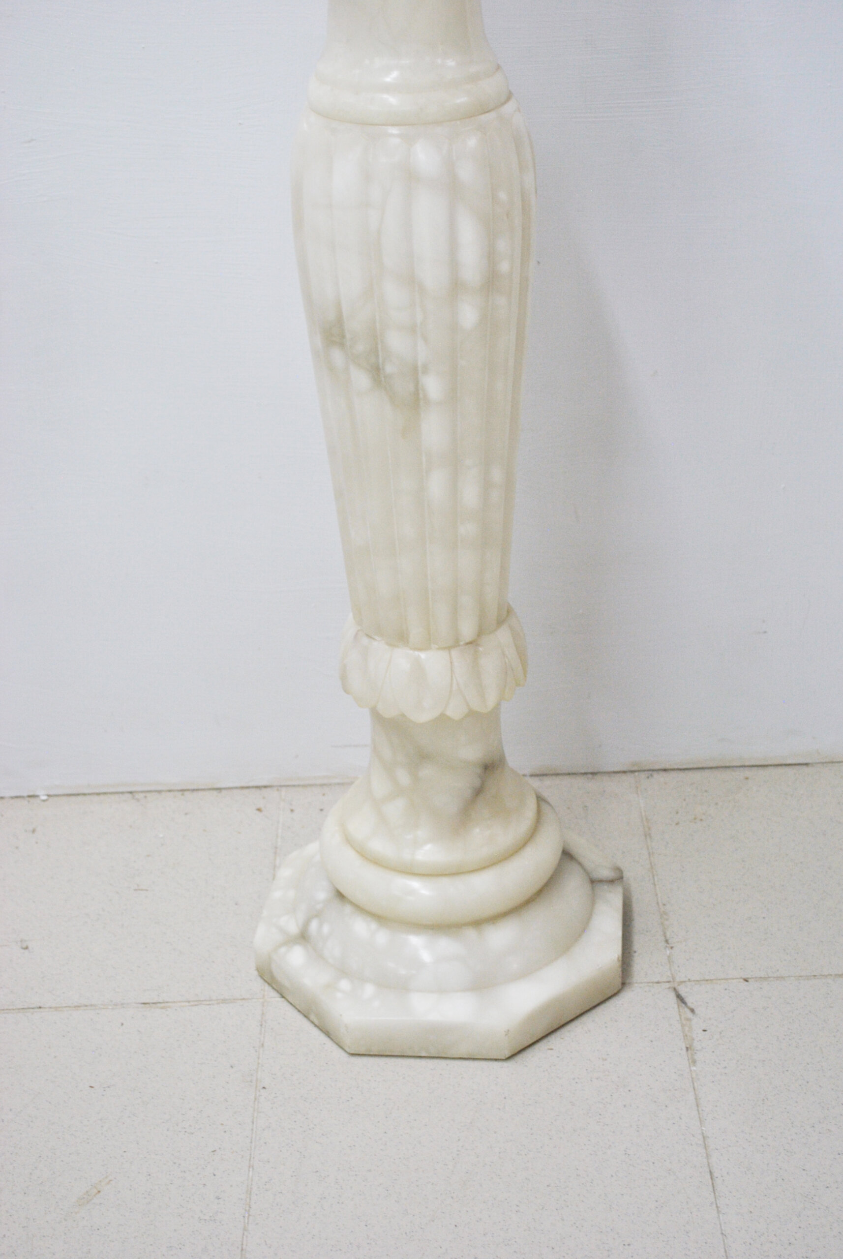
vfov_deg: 36.8
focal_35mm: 54
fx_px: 1891
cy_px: 630
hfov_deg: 25.1
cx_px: 422
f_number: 5
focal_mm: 36
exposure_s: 1/40
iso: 400
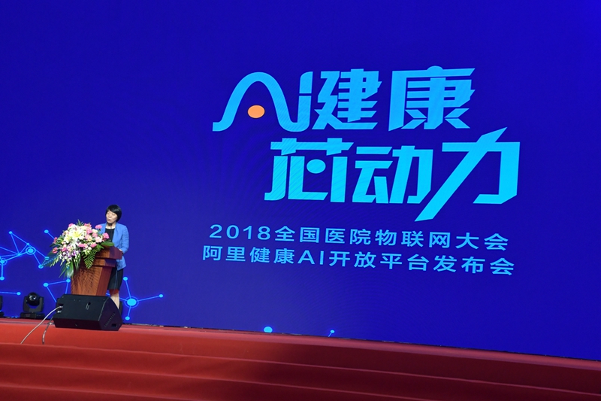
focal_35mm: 75
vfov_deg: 18.2
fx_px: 1252
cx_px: 300
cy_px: 200
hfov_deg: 27.0
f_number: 4.8
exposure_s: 1/80
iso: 2000
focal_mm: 50
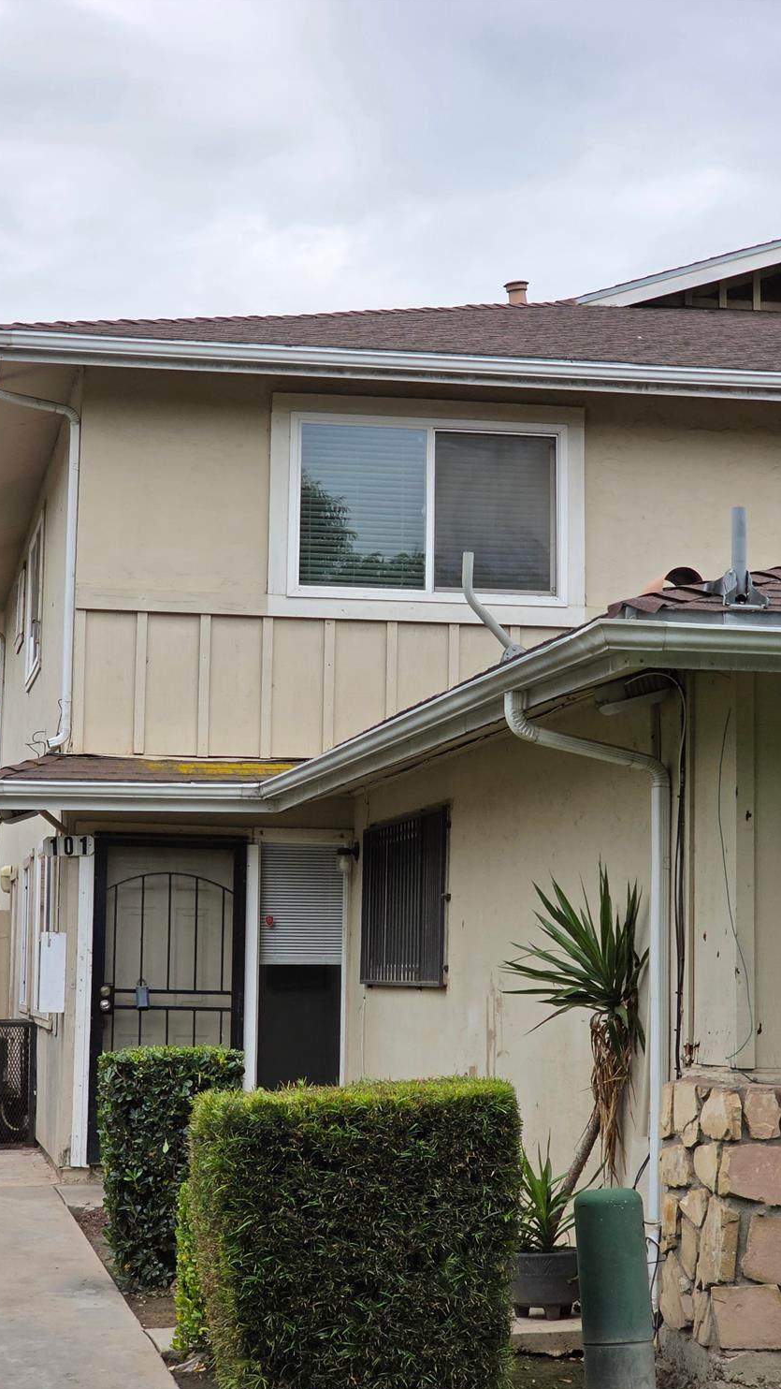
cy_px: 696
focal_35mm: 76
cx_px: 395
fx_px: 2797
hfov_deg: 15.9
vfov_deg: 27.9
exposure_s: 1/1369
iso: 50
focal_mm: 7.9
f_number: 2.4
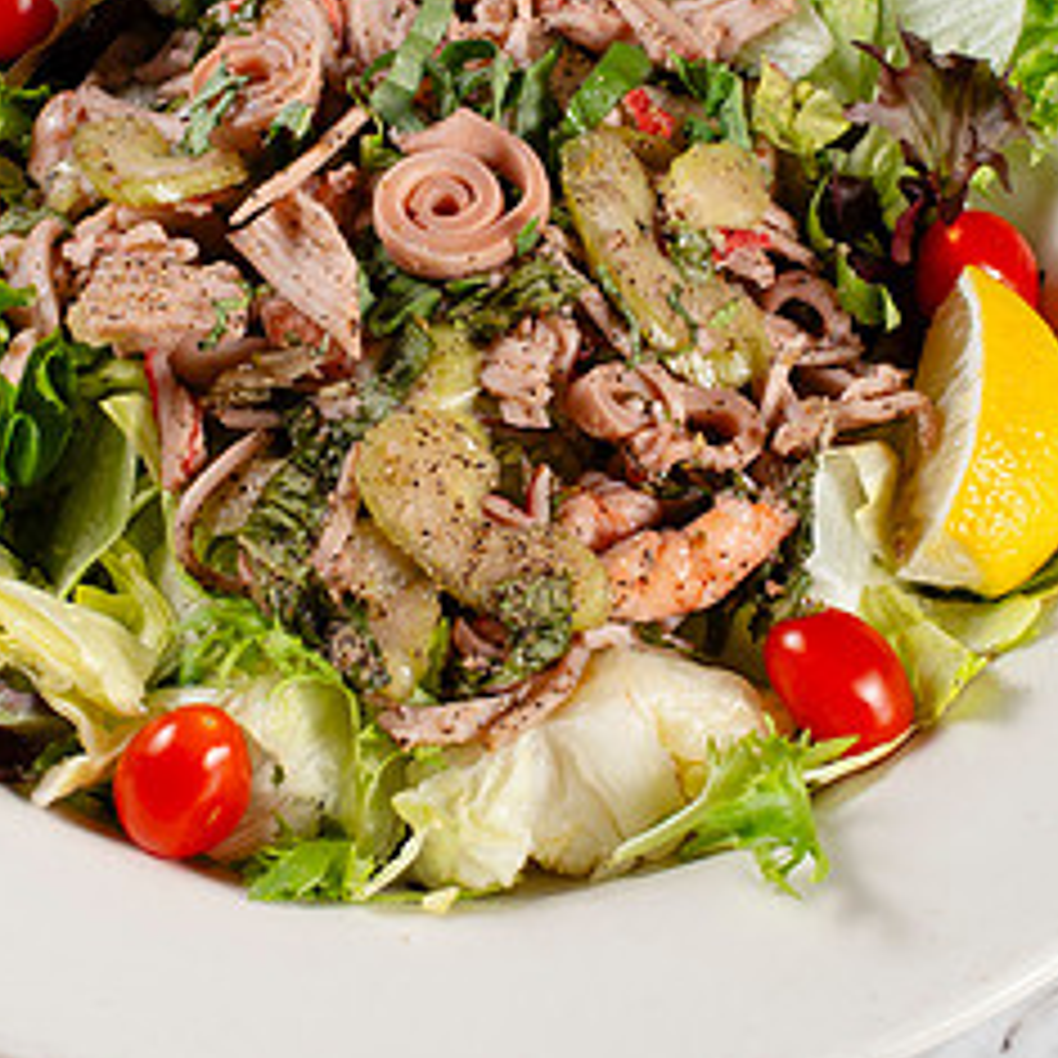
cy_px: 419
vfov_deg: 13.3
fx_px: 4530
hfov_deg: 13.3
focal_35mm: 131
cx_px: 485
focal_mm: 50
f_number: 9
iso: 200
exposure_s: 1/200
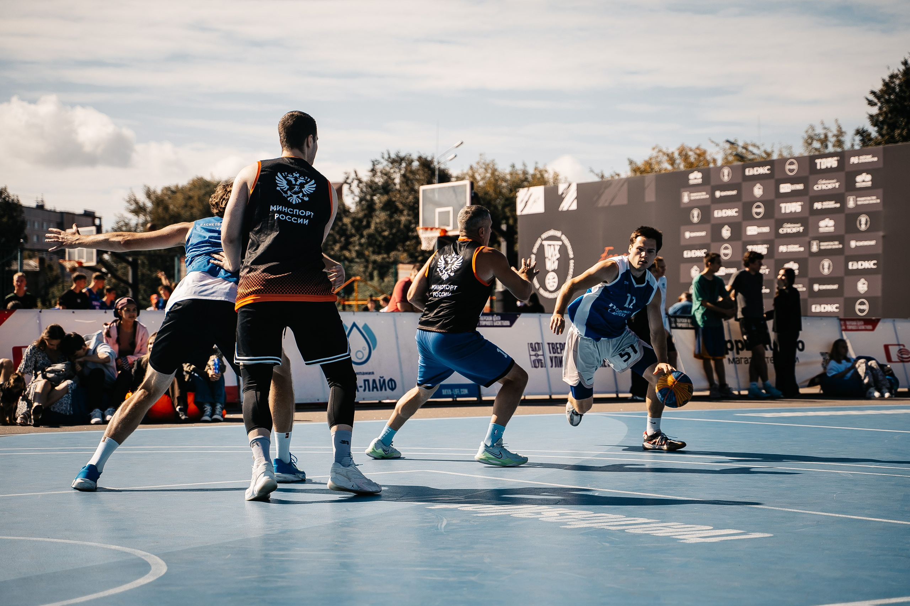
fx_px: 1775
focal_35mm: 70
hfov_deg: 28.8
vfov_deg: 19.4
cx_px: 477
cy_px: 310
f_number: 3.5
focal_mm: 67
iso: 100
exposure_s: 1/1600
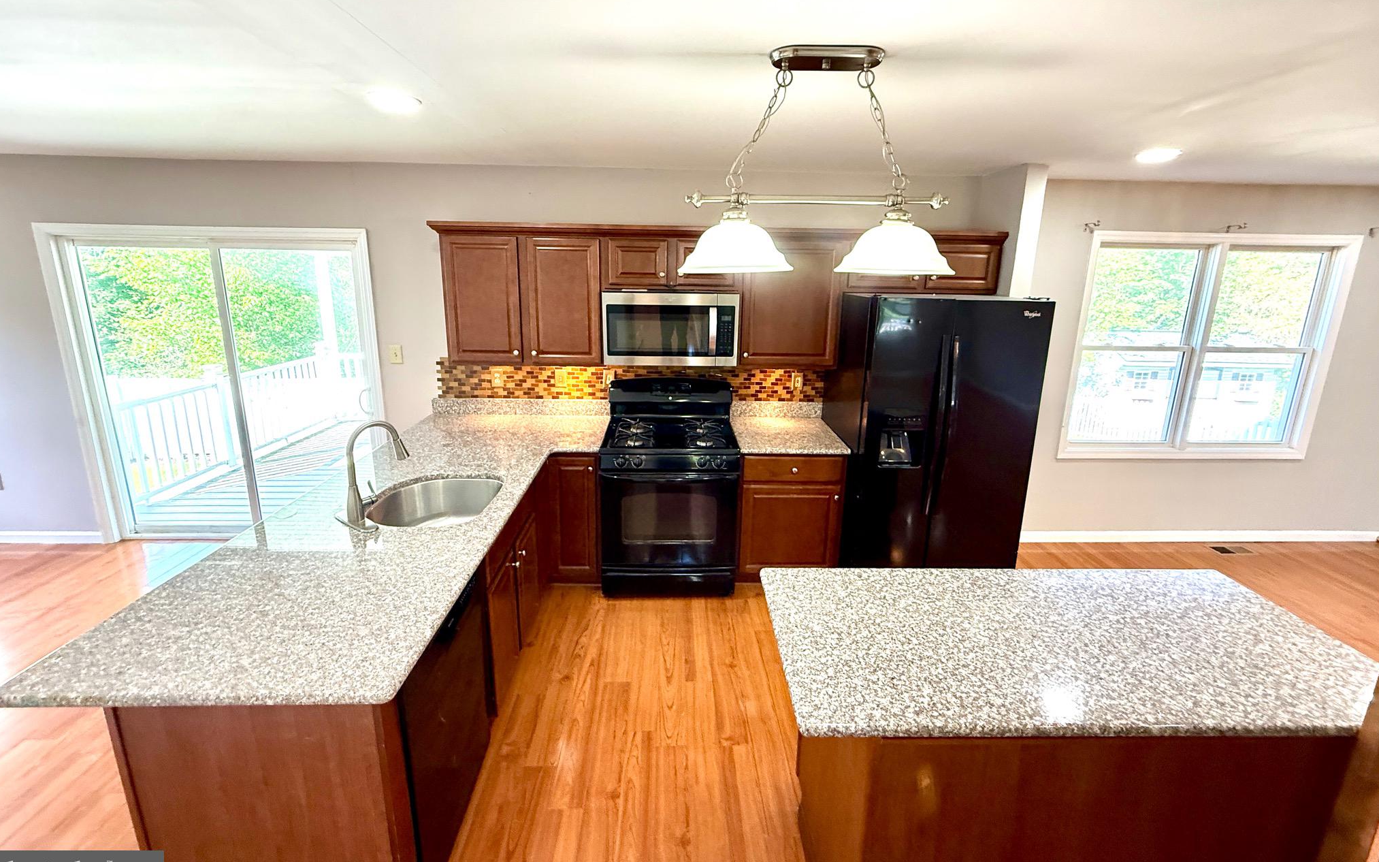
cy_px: 383
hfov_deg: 101.5
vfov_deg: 74.5
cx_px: 691
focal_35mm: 15
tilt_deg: -11.7
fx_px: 564
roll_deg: -0.9
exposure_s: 1/120
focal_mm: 2.22
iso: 500
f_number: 2.2
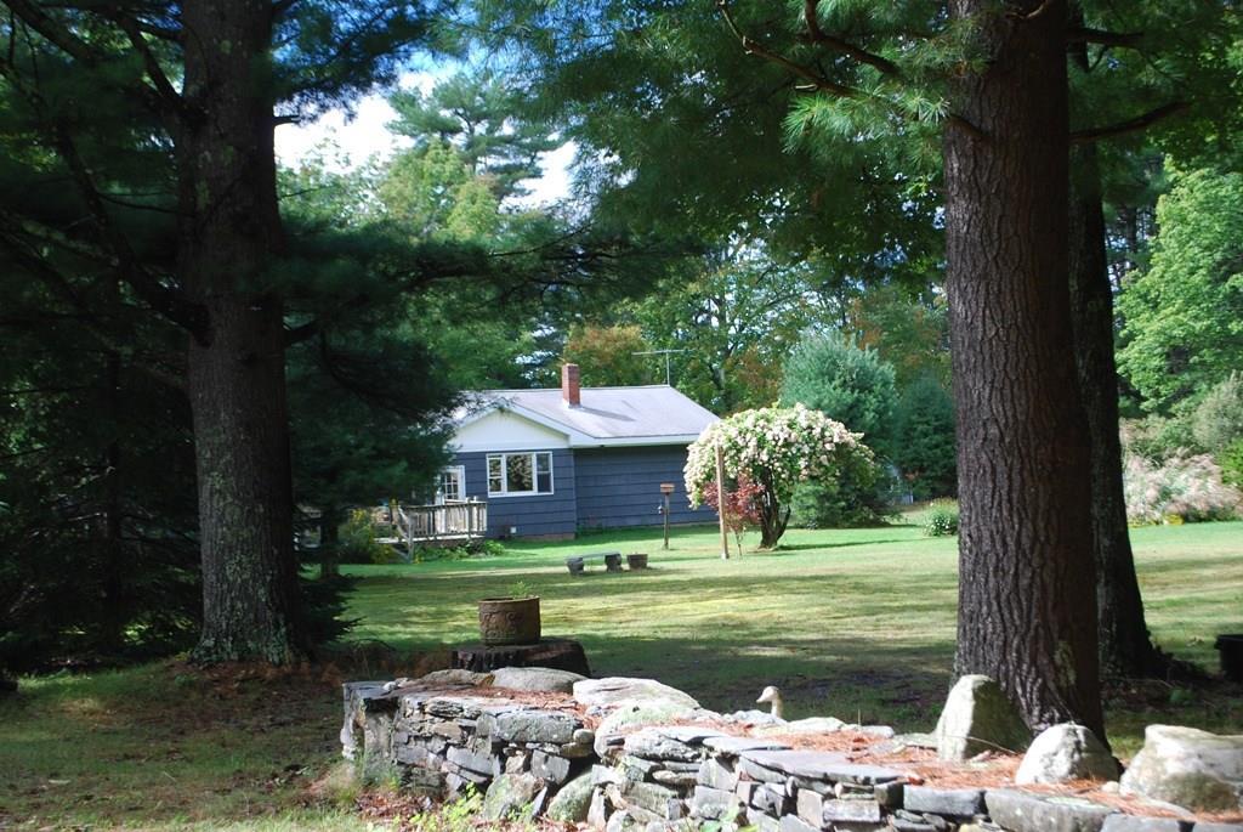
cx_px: 622
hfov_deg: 36.8
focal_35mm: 54
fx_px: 1866
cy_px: 416
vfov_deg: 25.1
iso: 160
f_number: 5.6
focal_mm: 36
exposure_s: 1/125
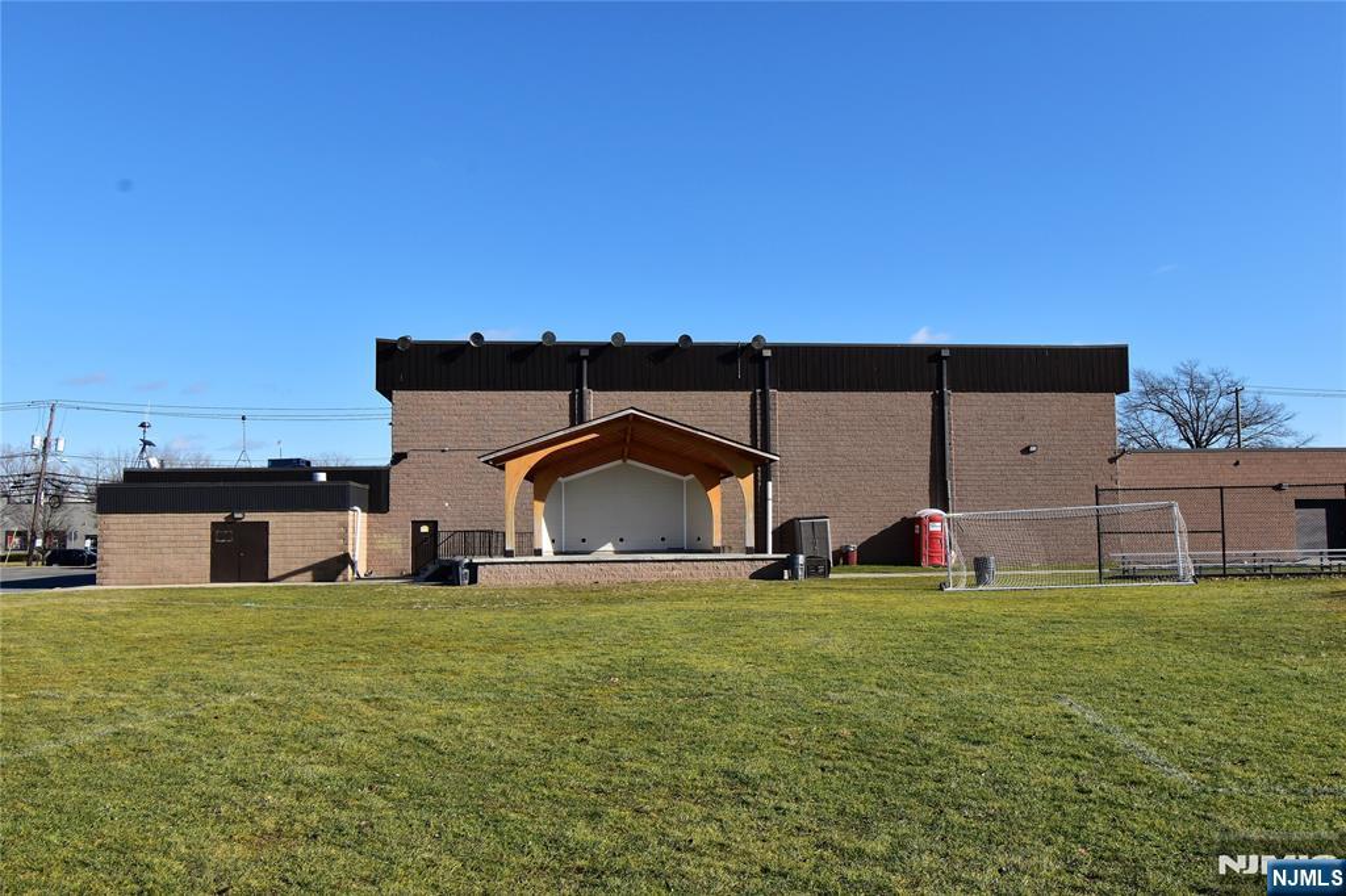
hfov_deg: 61.9
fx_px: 1121
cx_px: 673
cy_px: 448
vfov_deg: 43.6
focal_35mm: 30
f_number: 11
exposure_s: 1/400
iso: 400
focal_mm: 20
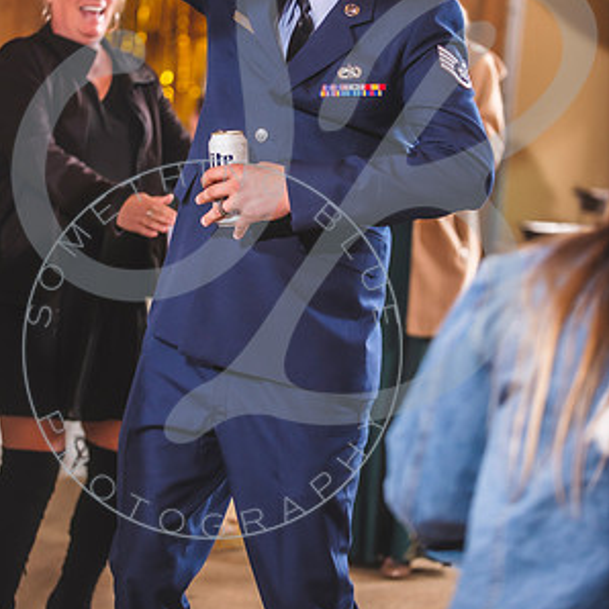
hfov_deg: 13.3
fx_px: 2607
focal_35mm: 131
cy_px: 194
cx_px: 304
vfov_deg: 13.3
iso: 800
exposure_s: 1/200
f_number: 2.8
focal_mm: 102
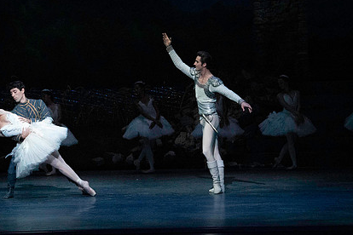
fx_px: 2020
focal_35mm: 206
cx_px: 116
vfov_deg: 6.7
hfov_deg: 10.0
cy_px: 84
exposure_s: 1/400
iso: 25600
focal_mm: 147
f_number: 5
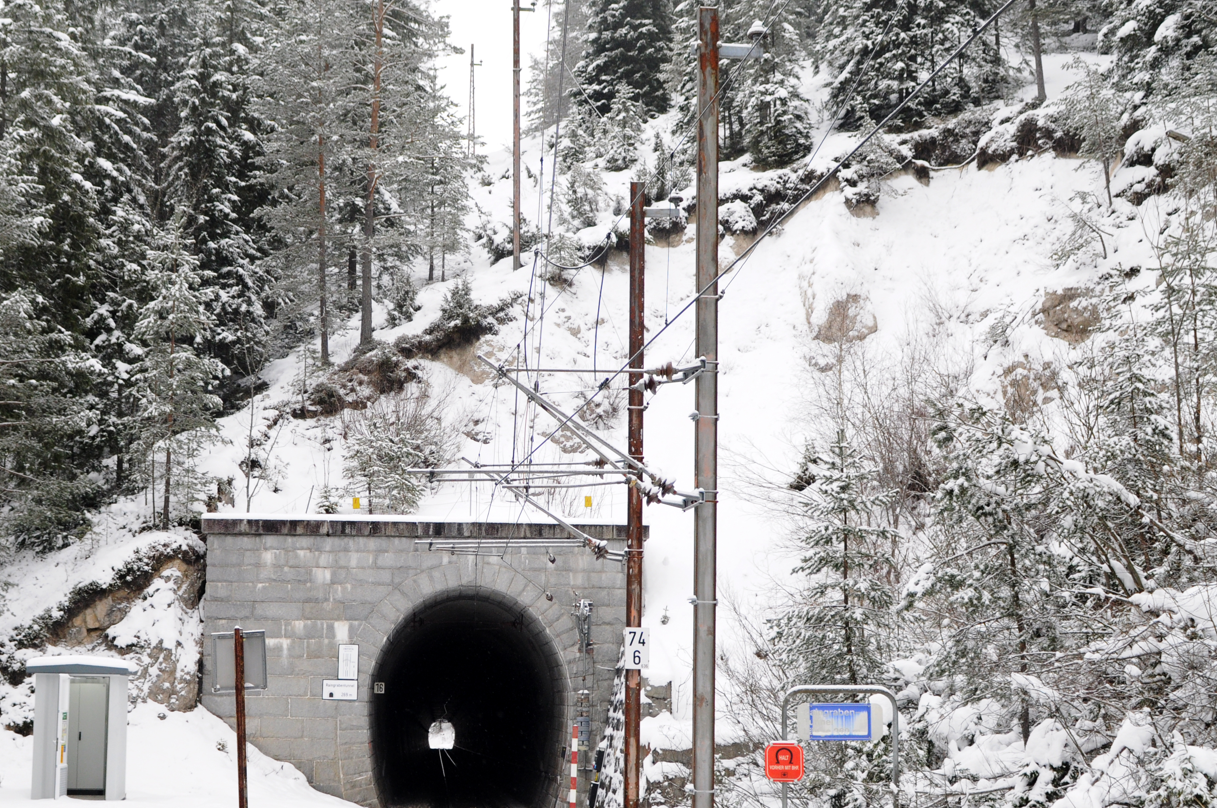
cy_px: 467
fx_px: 1654
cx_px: 454
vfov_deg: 27.4
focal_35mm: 49
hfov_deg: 40.1
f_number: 4.5
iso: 640
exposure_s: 1/250
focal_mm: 26
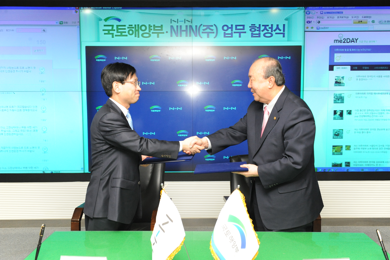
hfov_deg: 55.8
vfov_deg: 38.9
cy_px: 130
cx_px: 195
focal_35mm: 34
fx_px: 368
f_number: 5.6
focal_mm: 34
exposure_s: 1/160
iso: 3200
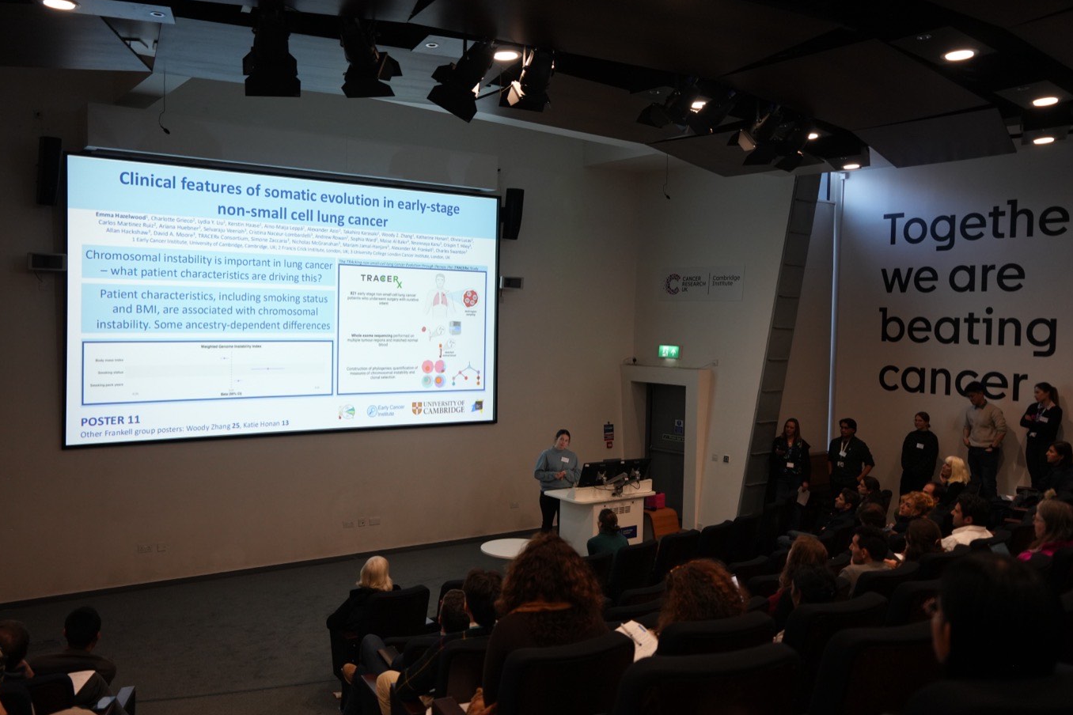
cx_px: 522
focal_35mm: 32
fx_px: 954
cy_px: 350
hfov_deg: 58.7
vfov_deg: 41.1
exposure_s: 1/160
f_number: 3.2
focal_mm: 31
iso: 1600
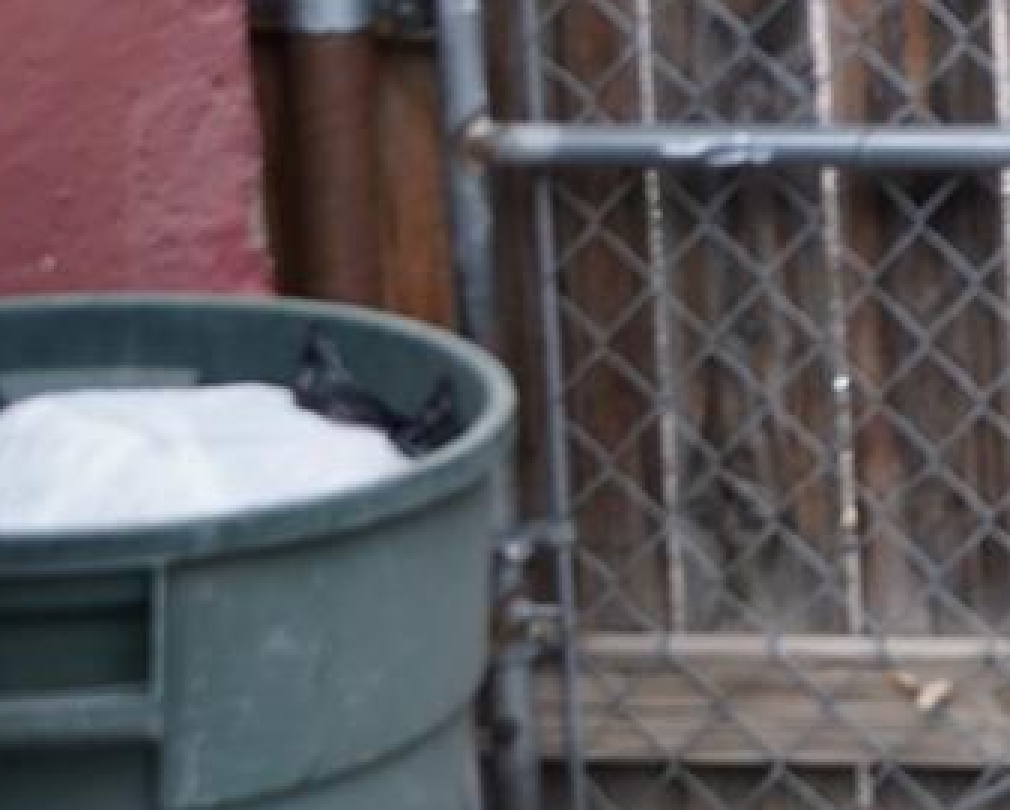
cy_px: -96
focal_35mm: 173
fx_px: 5176
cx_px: 2316
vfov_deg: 8.9
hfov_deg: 9.9
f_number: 4
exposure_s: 1/160
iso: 125
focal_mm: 26
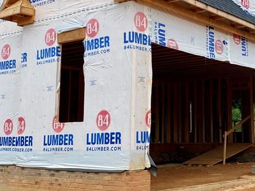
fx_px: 449
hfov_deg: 31.2
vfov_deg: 23.9
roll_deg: -0.1
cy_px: 63
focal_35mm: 61
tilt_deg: +10.5
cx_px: 188
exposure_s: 1/757
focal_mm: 4.25
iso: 32
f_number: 1.8
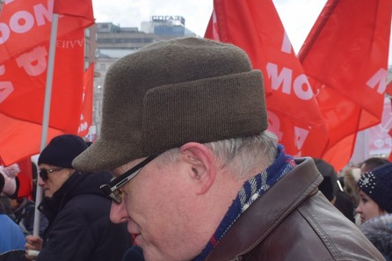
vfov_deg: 14.5
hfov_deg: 21.1
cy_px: 250
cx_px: -13
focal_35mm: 93
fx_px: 1012
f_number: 9
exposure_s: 1/200
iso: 100
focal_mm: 24
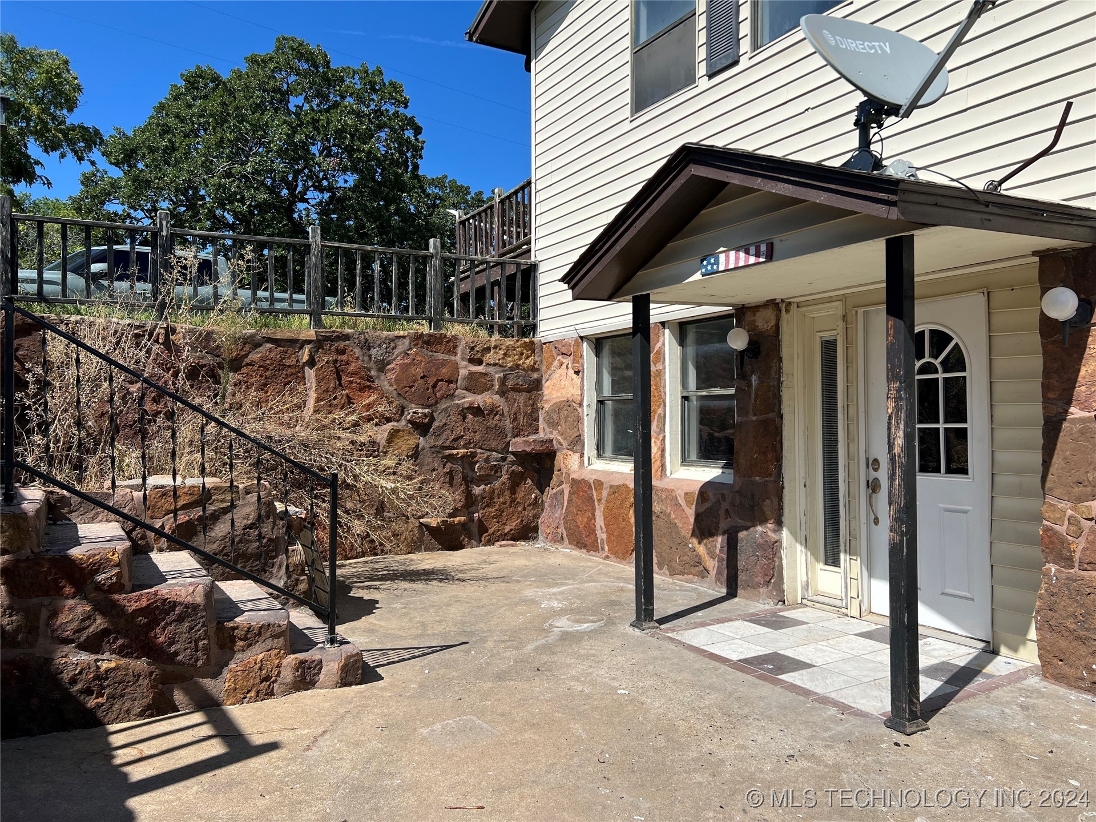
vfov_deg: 53.1
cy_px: 411
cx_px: 548
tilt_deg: +0.6
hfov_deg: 67.3
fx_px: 823
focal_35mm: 26
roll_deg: +0.6
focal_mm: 5.7
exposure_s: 1/4444
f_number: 1.5
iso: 50
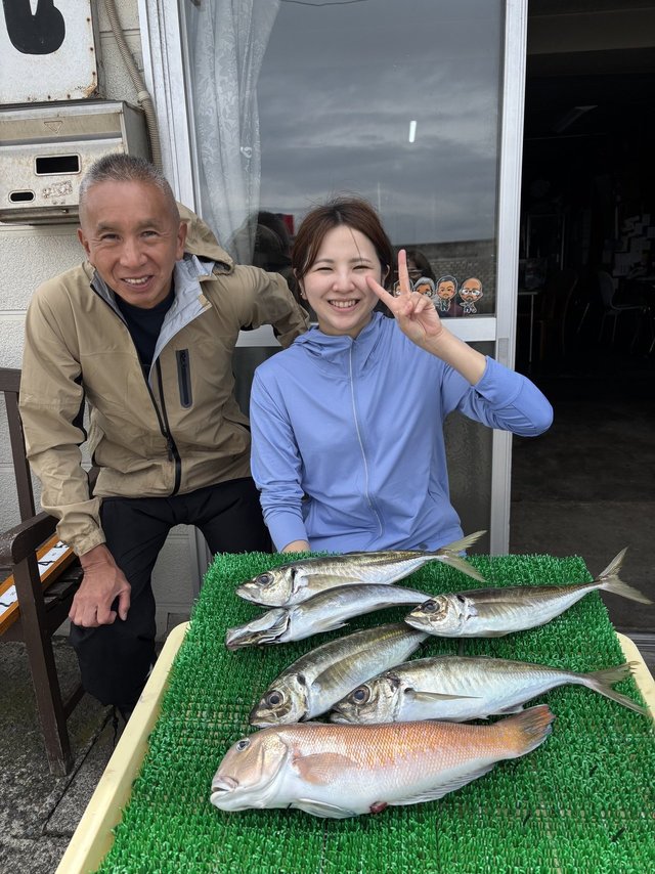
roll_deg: +1.8
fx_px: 656
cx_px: 328
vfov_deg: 67.3
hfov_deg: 53.0
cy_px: 437
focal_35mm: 26
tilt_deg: -14.6
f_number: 1.6
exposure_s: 1/1695
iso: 50
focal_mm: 5.96
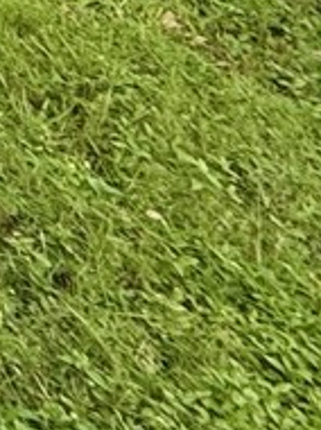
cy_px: -876
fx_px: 1462
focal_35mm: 118
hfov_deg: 7.1
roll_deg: -1.5
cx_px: -1133
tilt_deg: -0.6
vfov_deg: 10.8
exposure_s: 1/486
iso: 50
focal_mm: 2.22
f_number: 2.2
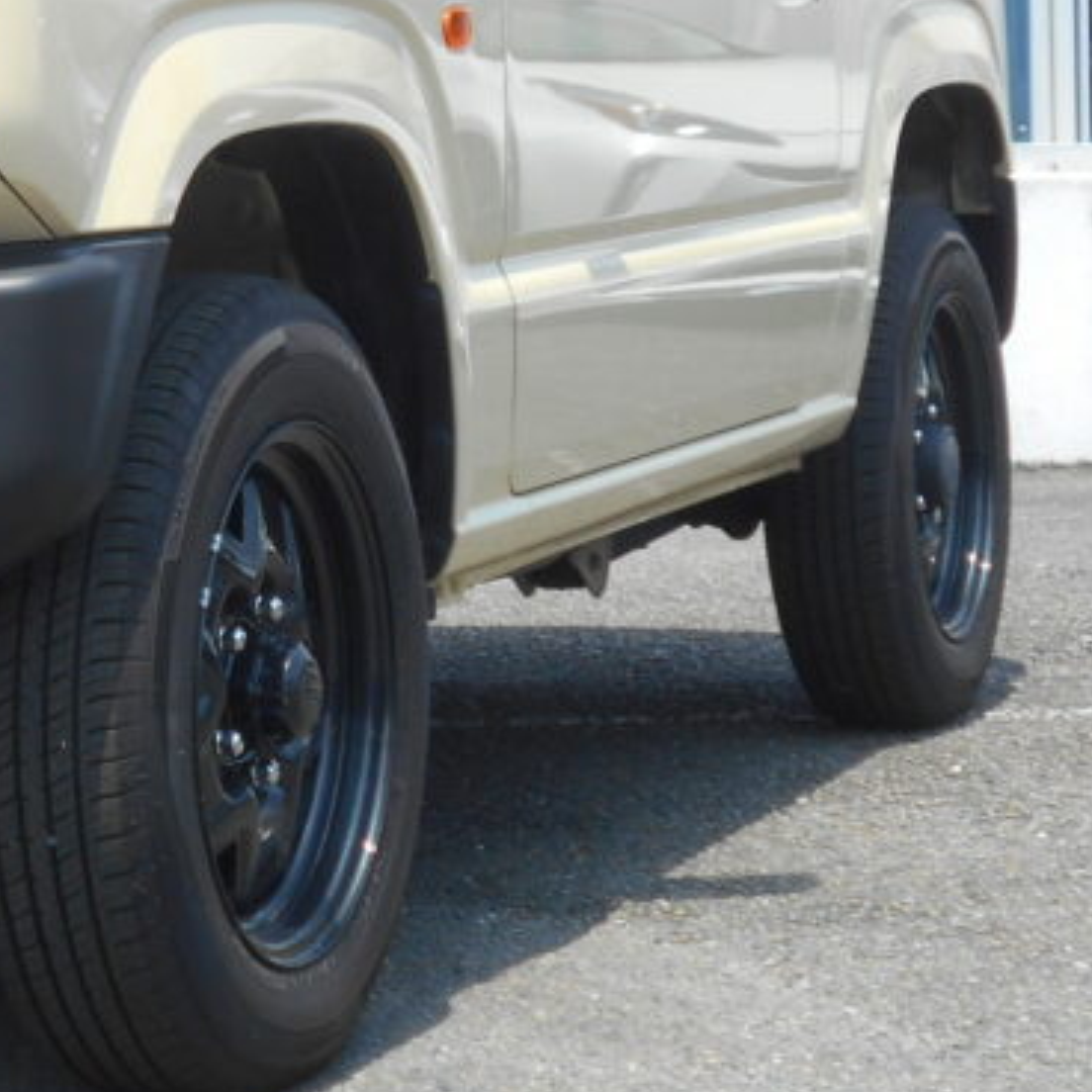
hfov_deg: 13.8
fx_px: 4390
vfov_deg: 14.1
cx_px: -181
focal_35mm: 123
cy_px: 136
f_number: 4.5
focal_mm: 8.8
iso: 80
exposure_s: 1/400
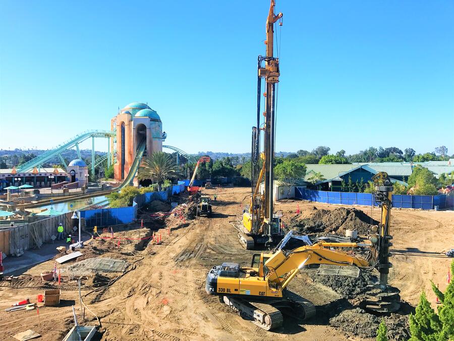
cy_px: 170
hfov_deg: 63.4
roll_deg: -1.0
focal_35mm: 28
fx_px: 367
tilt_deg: +0.0
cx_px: 227
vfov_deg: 49.7
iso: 20
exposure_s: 1/2037
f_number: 1.8
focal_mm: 3.99
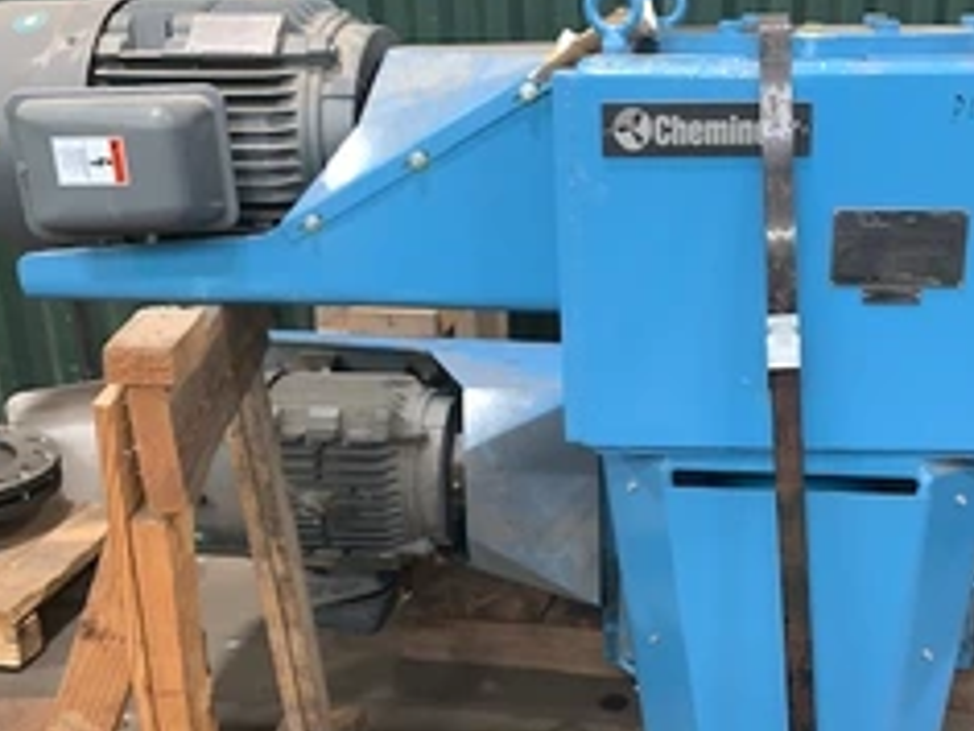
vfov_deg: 32.7
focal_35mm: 44
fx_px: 1238
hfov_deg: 42.2
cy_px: 463
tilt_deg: -19.7
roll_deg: +1.1
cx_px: 669
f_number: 1.8
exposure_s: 1/17
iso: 64
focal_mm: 4.25
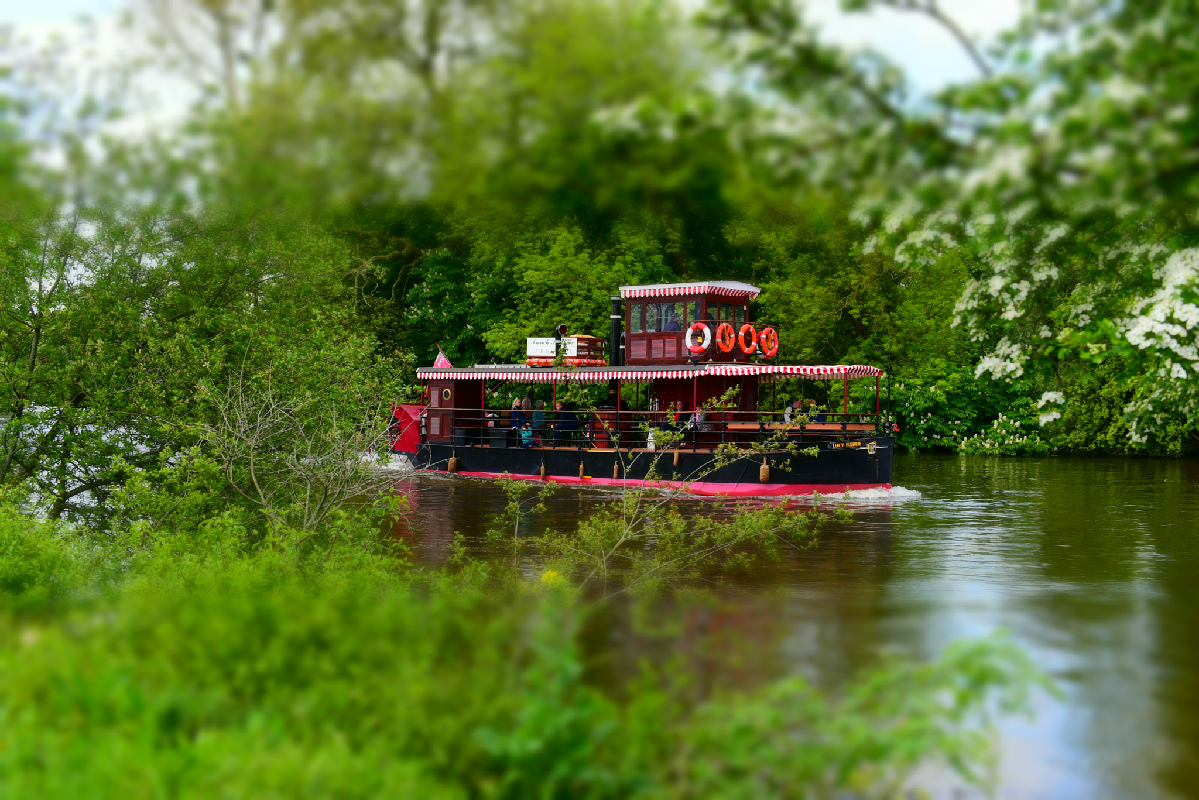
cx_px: 600
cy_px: 400
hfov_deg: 39.6
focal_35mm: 50
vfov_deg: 27.0
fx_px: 1666
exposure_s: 1/250
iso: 400
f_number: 10
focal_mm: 50
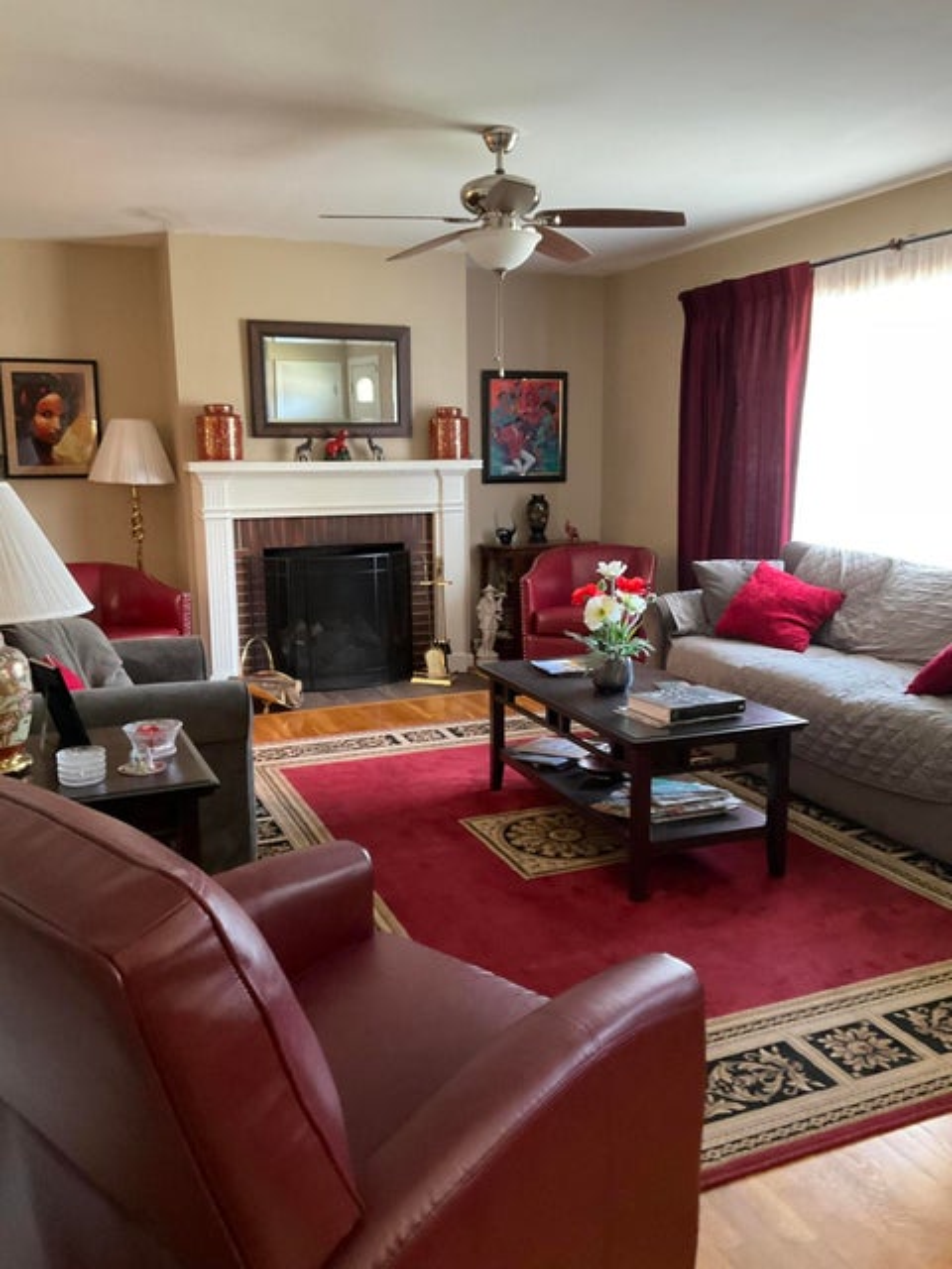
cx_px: 476
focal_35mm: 29
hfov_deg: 48.2
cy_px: 634
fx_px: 1063
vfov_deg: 61.7
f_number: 1.8
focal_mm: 3
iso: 320
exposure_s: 1/30
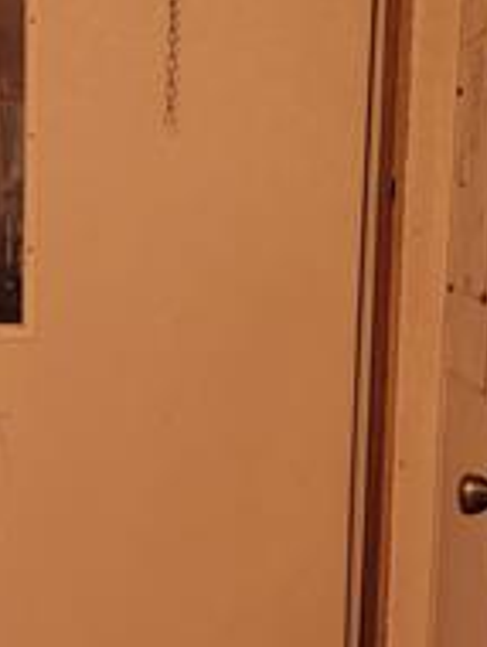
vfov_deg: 19.9
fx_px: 1815
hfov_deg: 14.0
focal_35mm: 97
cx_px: -310
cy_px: 541
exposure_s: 1/120
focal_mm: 6.7
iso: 320
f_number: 1.8
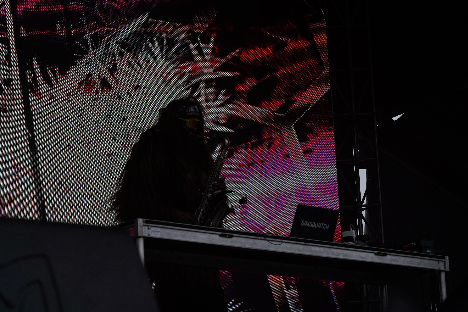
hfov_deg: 19.5
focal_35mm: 105
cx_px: 234
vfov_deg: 13.0
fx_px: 1365
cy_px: 156
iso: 100
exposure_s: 1/500
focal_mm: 105
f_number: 8
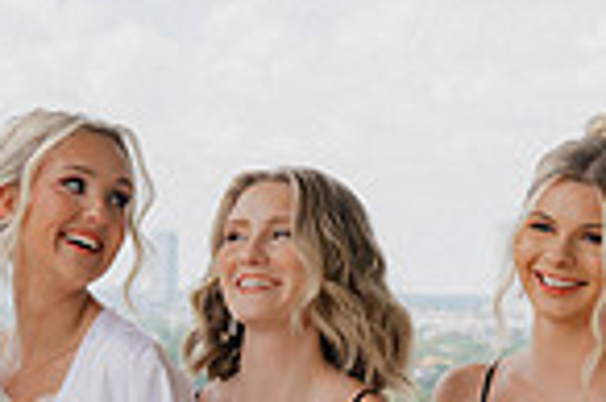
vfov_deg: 10.1
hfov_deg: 15.2
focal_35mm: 135
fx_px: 2270
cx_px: 187
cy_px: 408
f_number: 4
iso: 72
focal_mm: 34
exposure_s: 1/250
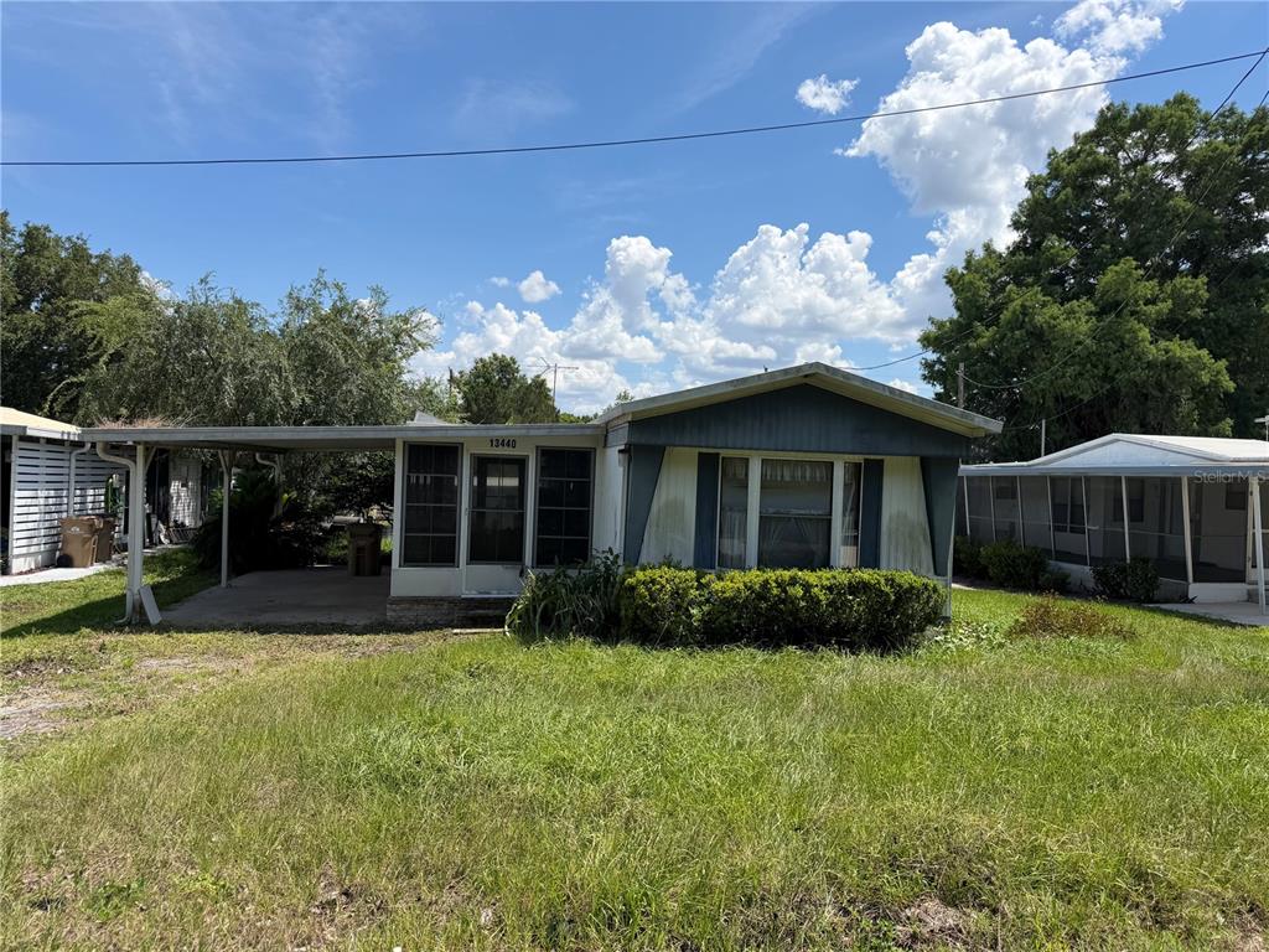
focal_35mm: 24
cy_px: 476
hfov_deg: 71.6
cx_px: 634
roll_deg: -1.6
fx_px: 880
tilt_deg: -0.7
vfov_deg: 56.8
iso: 80
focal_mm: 6.76
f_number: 1.78
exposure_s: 1/4405
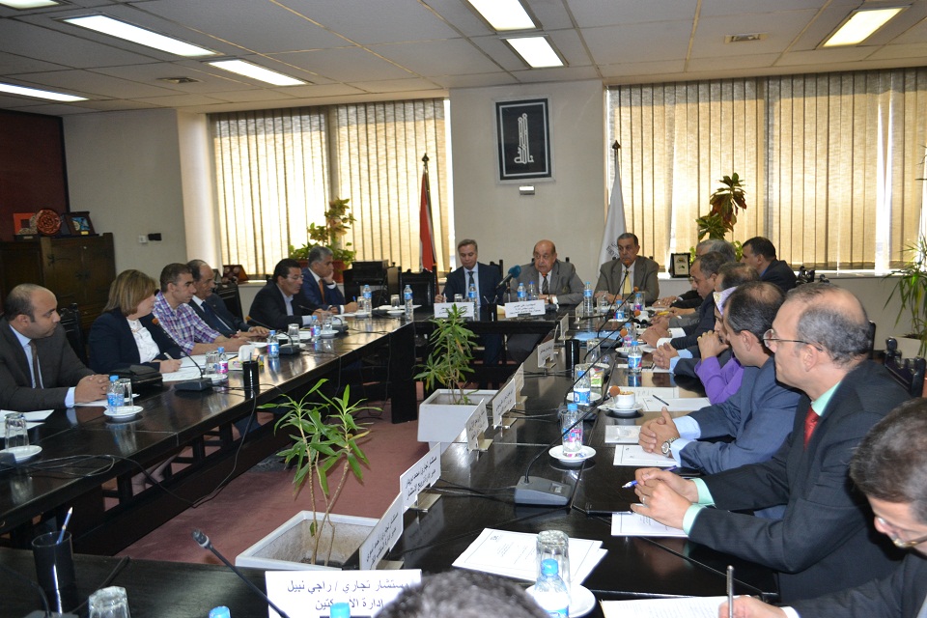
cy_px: 309
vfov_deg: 43.6
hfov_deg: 61.9
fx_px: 772
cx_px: 464
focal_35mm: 30
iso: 560
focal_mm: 20
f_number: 3.8
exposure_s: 1/60
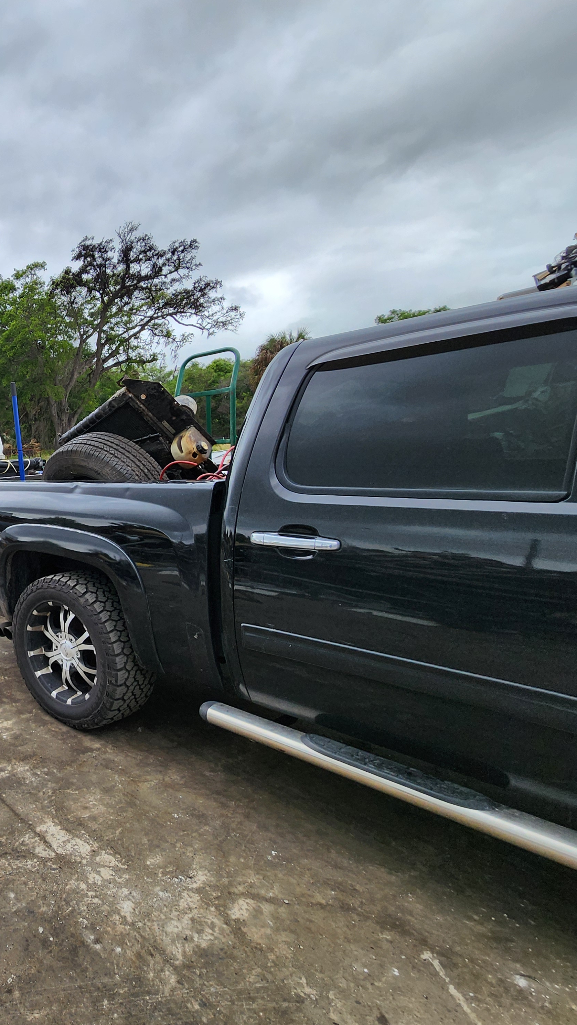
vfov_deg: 89.6
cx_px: -69
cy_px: 512
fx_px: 517
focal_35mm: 19
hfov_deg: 43.7
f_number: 2.2
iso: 50
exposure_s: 1/611
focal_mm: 2.2
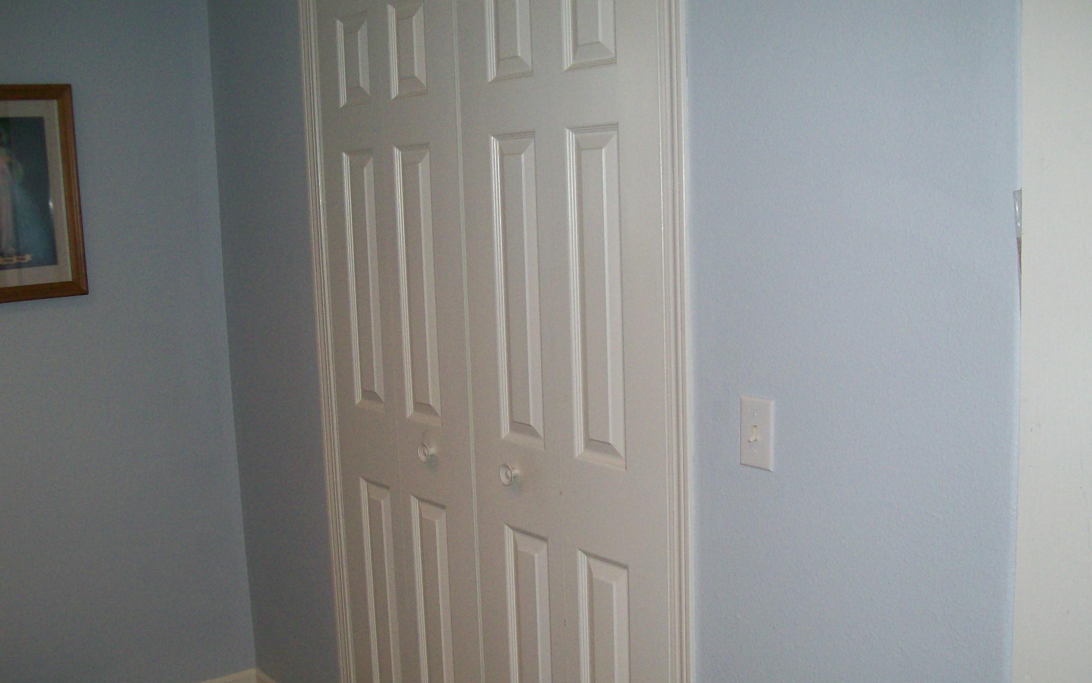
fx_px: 1161
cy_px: 383
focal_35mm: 39
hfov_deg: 50.4
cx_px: 547
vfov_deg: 32.7
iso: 140
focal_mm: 6
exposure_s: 1/64
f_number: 2.7
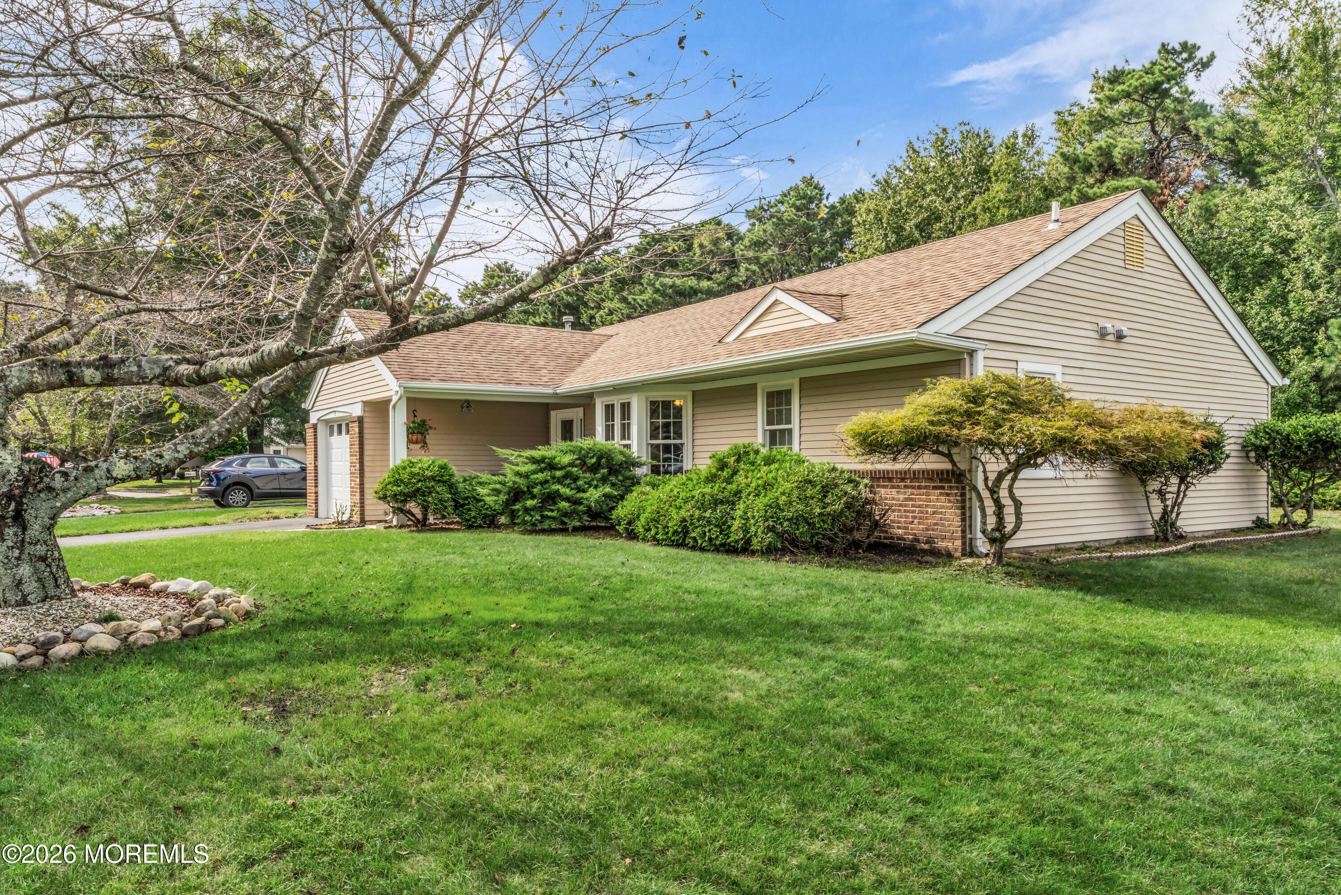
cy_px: 448
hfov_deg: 73.7
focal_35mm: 24
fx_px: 894
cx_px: 670
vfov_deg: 53.1
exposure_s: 1/13
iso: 100
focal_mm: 24
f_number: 22
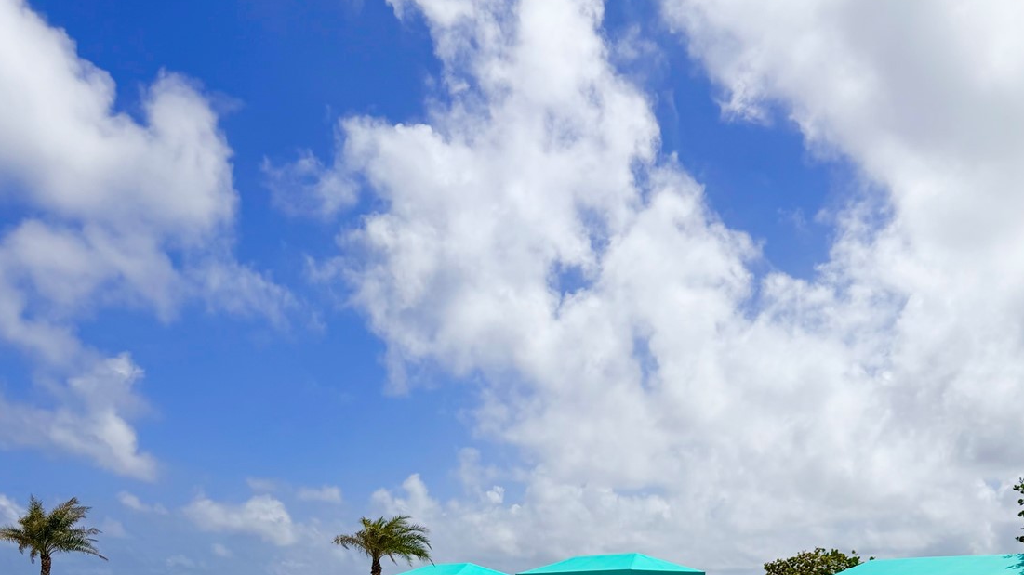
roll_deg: +0.4
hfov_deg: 52.8
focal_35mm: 38
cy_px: 671
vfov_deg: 27.8
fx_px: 1032
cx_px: 538
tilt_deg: -1.7
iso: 100
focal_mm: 6.76
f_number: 1.78
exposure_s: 1/22727
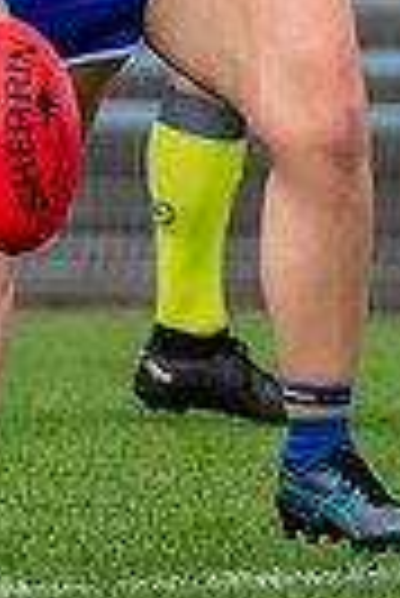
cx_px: 129
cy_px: -255
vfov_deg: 0.7
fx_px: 47539
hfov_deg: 0.5
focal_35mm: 2860
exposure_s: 1/1600
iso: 800
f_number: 6.3
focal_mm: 310
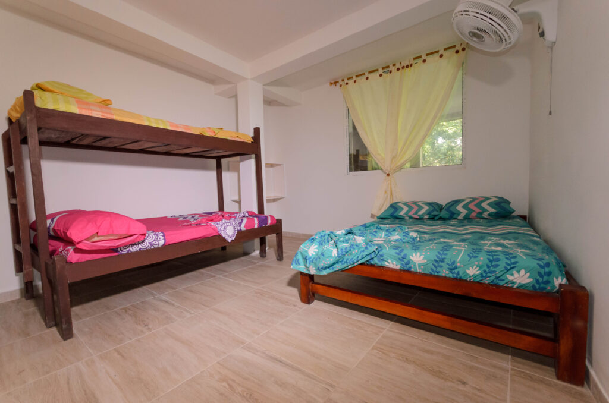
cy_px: 202
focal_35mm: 15
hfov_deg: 100.5
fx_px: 253
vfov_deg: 77.1
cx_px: 304
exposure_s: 1/100
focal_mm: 10
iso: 1600
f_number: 5
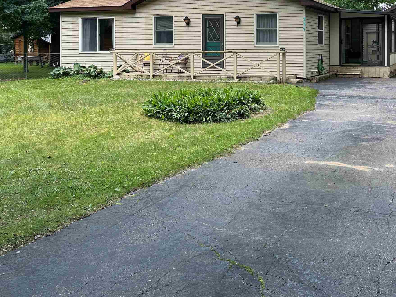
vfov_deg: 33.9
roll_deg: +0.1
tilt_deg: +0.4
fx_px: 469
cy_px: 50
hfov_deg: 44.8
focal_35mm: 41
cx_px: 277
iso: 80
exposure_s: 1/269
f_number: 1.78
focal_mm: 6.86
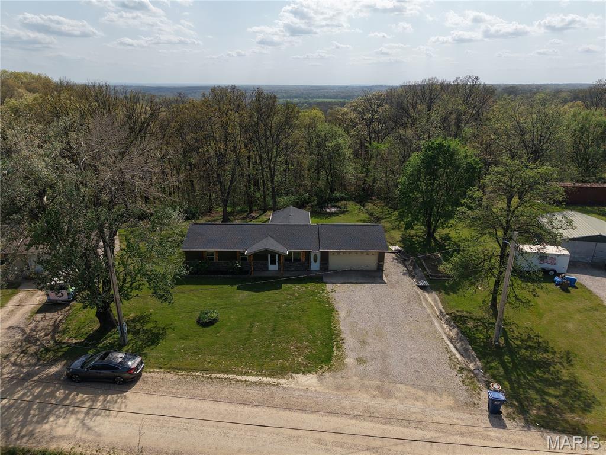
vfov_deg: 56.8
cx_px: 303
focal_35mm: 24
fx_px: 420
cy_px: 228
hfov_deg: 71.6
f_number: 1.8
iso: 100
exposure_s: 1/500
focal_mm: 8.67
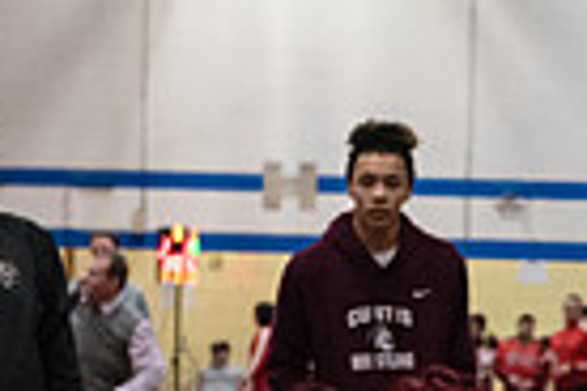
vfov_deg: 5.6
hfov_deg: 8.4
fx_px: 3962
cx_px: 727
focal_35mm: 243
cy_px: 614
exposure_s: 1/640
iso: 8000
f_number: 3.2
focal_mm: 58
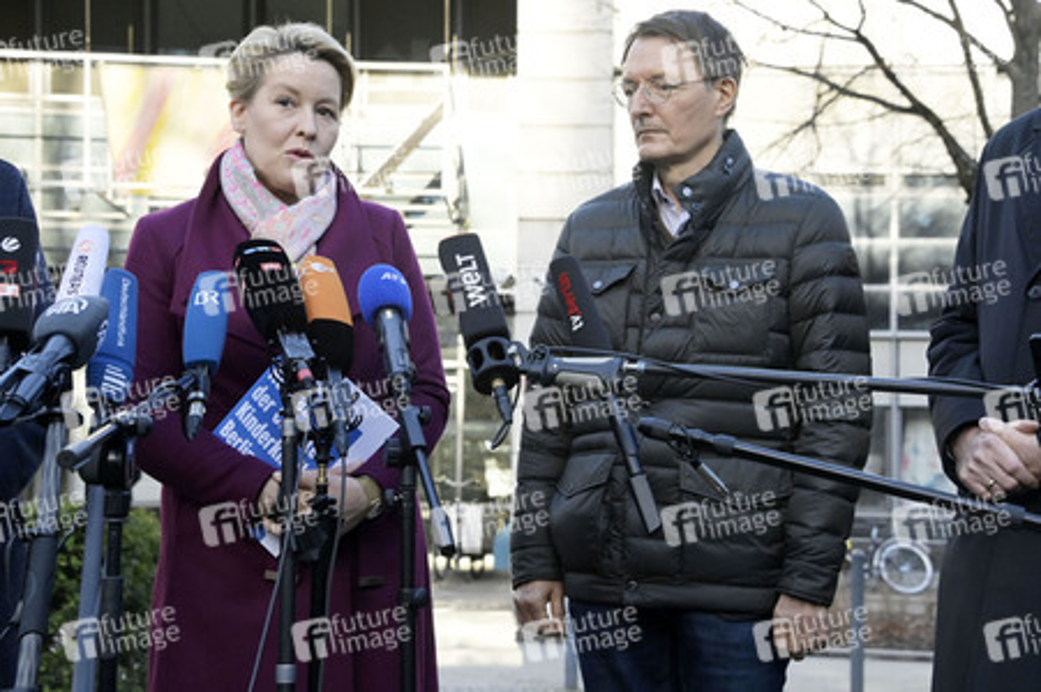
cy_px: 346
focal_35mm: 78
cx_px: 520
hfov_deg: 26.0
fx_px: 2254
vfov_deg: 17.5
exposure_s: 1/1000
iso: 4000
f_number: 8
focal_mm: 78
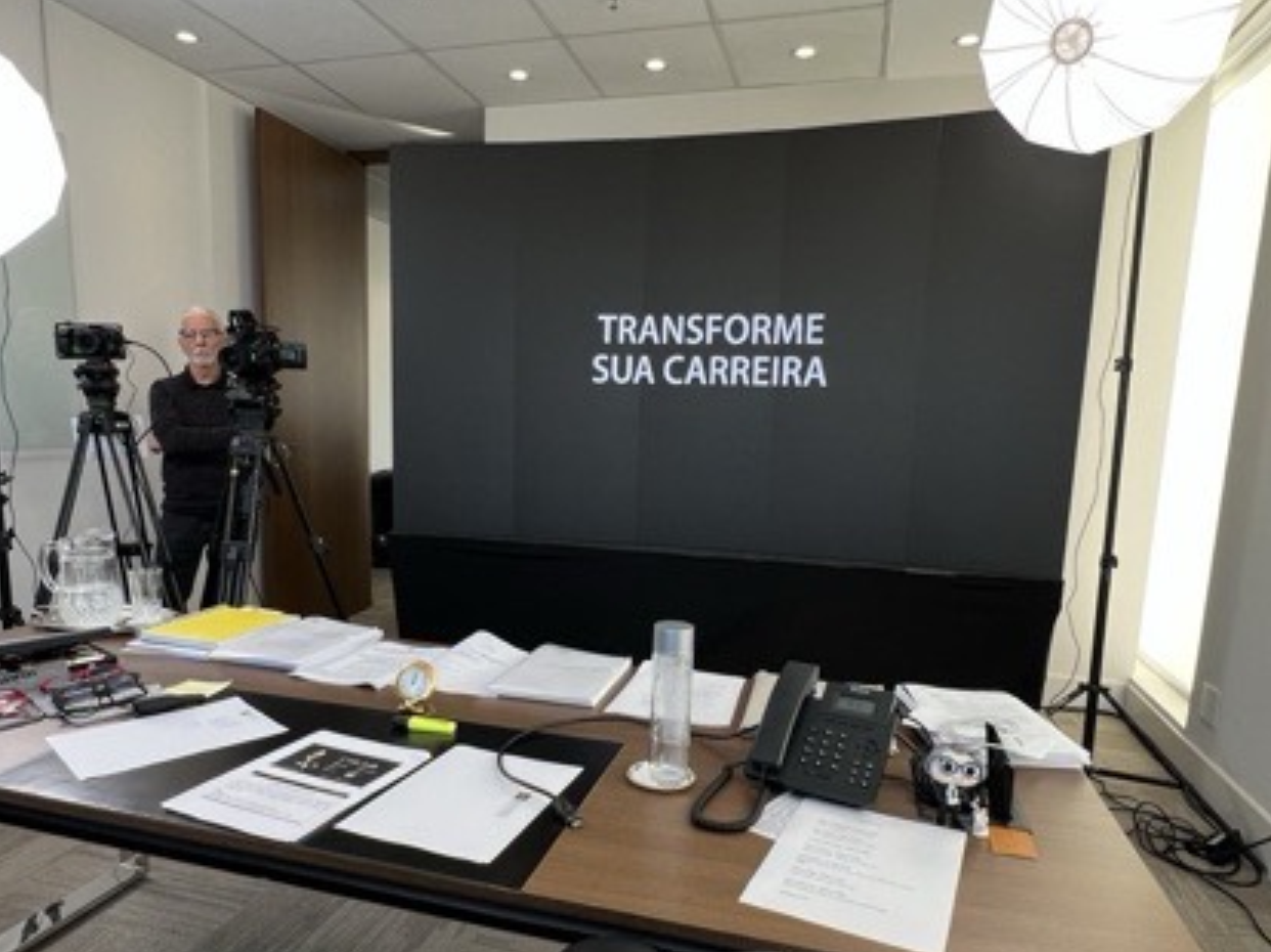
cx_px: 602
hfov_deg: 76.4
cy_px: 548
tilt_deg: -10.4
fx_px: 807
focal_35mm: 22
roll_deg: -2.1
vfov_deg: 60.7
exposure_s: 1/99
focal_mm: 1.57
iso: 64
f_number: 1.8
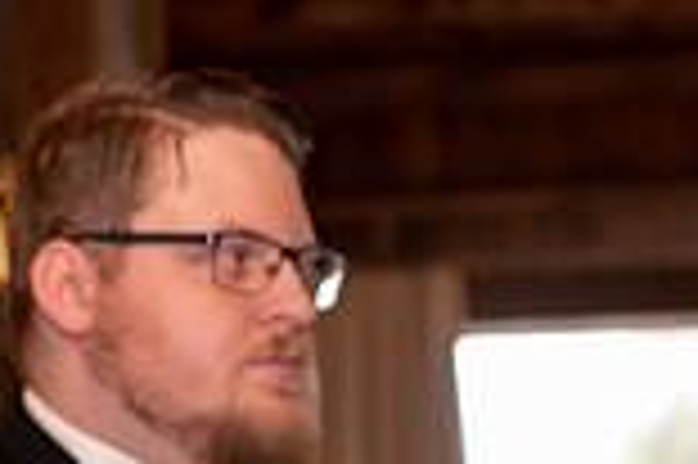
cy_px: 432
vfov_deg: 7.3
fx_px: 3622
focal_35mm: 187
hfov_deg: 10.6
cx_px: -354
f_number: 3.5
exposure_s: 1/200
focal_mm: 48
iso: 2500
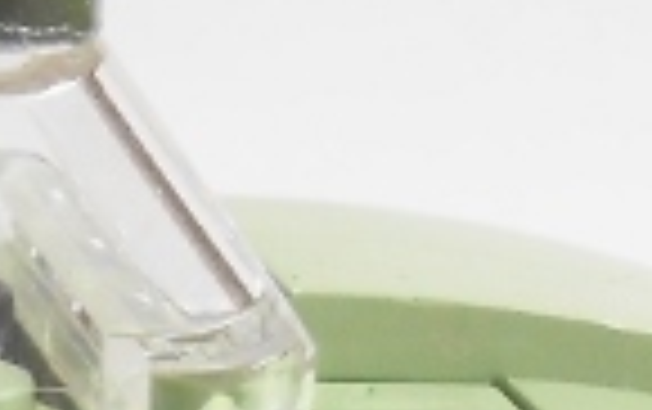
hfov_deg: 12.9
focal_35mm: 152
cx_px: -373
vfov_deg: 8.4
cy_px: 671
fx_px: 2704
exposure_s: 1/30
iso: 200
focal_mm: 4.6
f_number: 3.5
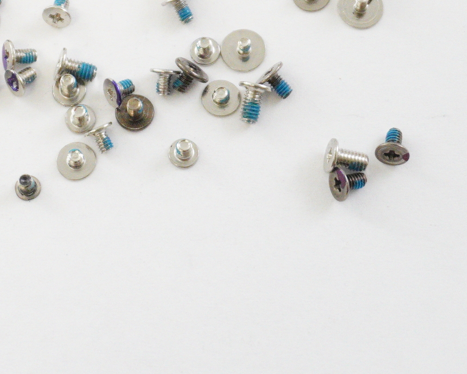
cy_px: 33
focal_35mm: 122
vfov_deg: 12.5
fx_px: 1689
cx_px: 166
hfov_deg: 15.7
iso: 6400
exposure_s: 1/320
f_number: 5.6
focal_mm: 35
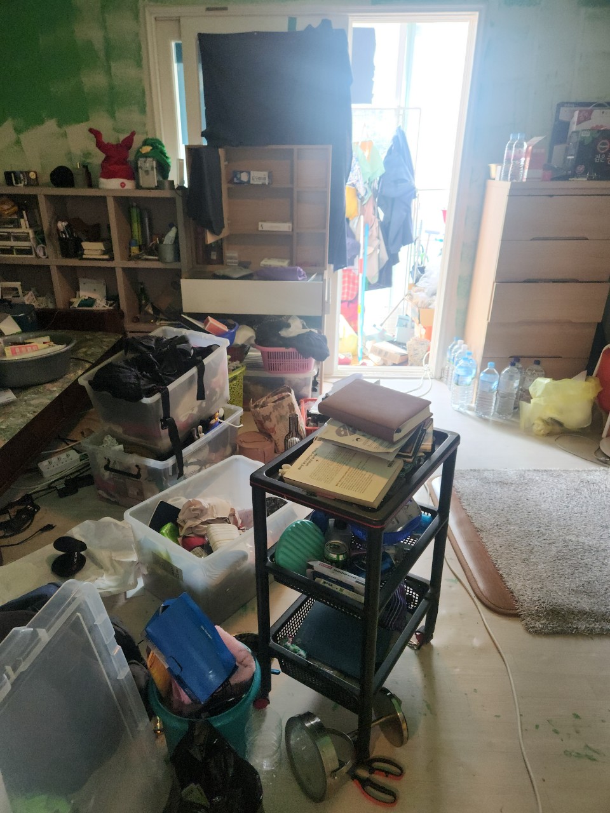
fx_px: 540
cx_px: 305
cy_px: 406
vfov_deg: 73.9
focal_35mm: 23
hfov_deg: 58.9
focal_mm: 5.4
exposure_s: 1/60
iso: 200
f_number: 1.8
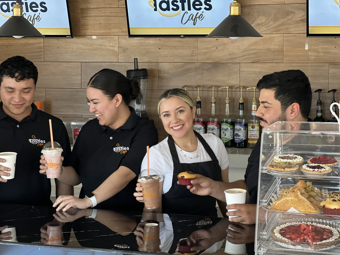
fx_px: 766
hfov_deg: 25.0
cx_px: 172
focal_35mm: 78
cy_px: 127
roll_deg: +0.4
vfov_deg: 18.9
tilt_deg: -6.3
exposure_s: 1/75
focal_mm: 9
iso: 250
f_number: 2.8
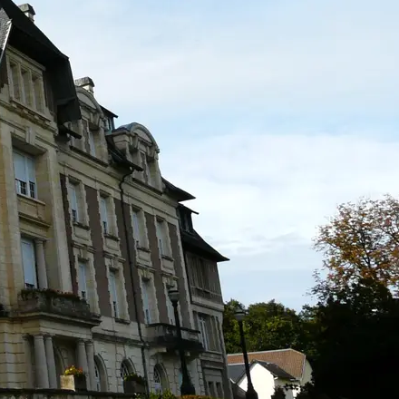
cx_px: -113
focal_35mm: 72
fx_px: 939
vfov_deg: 23.6
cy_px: 69
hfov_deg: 21.7
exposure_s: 1/400
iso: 100
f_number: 7.1
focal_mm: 4.6
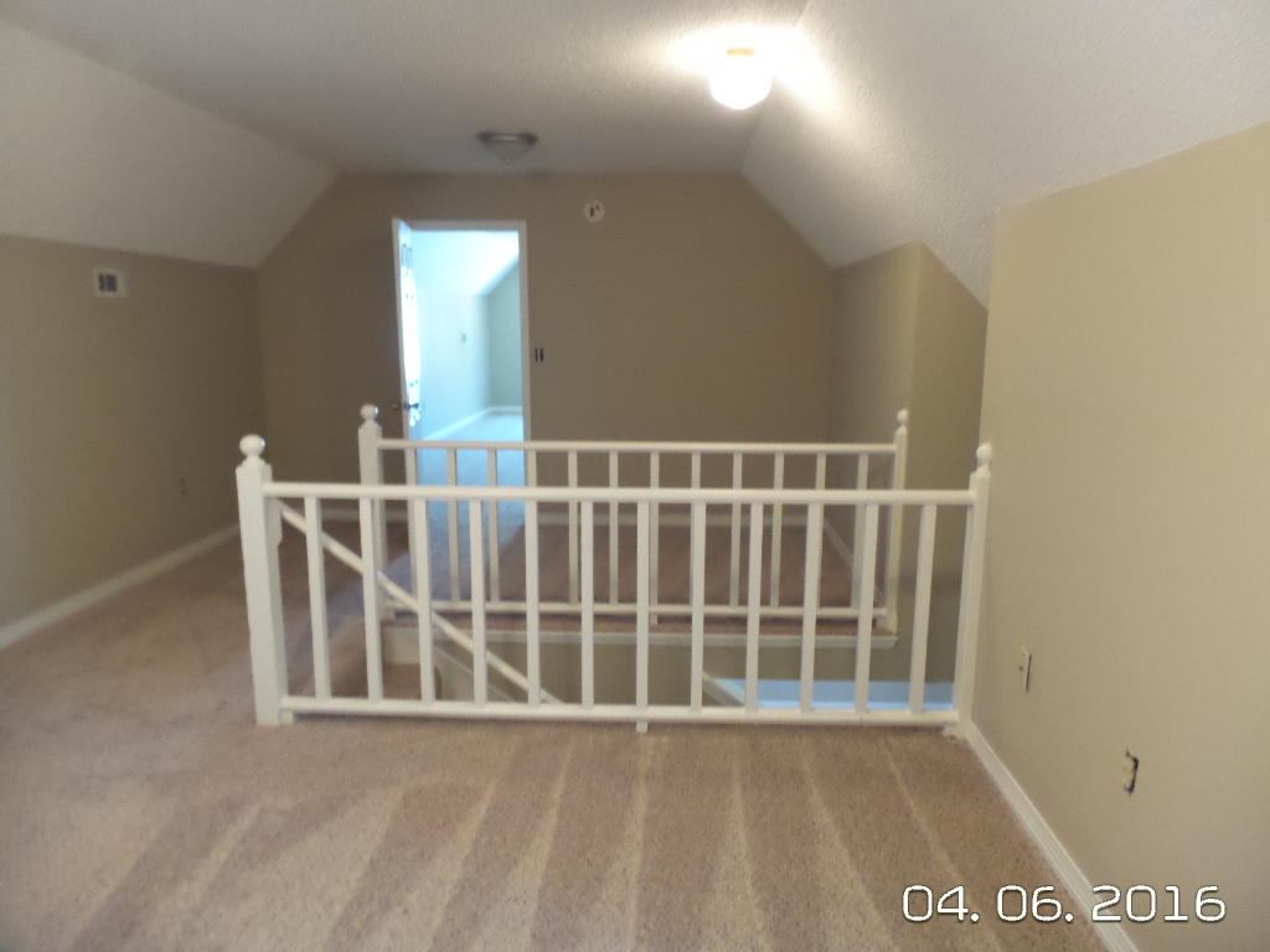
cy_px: 476
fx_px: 844
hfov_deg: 73.9
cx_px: 635
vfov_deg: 58.9
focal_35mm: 23
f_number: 2.8
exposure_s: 1/25
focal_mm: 4.1
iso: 800
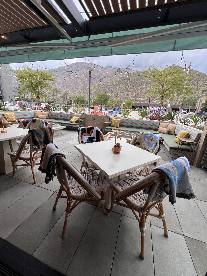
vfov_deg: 106.2
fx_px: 104
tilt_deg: -16.1
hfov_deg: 89.9
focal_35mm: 13
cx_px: 104
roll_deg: -3.3
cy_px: 138
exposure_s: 1/120
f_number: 1.8
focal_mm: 1.57
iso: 50
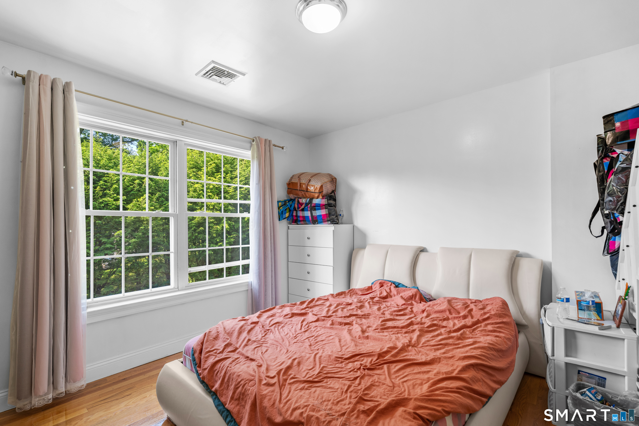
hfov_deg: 96.7
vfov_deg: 73.7
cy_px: 213
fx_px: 284
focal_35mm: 16
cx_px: 320
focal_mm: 16
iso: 400
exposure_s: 1/6
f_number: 5.6
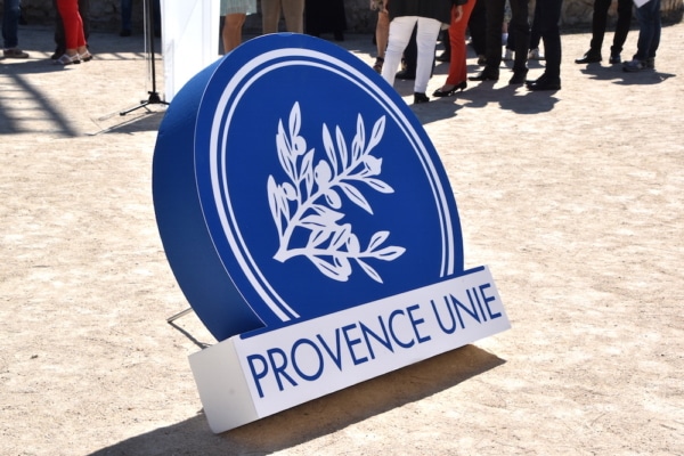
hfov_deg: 30.5
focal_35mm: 66
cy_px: 228
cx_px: 342
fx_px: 1254
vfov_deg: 20.6
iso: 200
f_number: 16
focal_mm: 44
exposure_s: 1/200
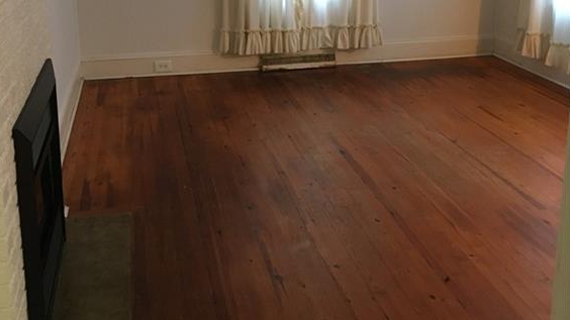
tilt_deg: -12.1
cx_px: 281
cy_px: 32
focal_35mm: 43
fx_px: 650
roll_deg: +0.5
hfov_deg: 47.4
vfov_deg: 26.8
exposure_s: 1/24
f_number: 2.2
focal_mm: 4.15
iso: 200
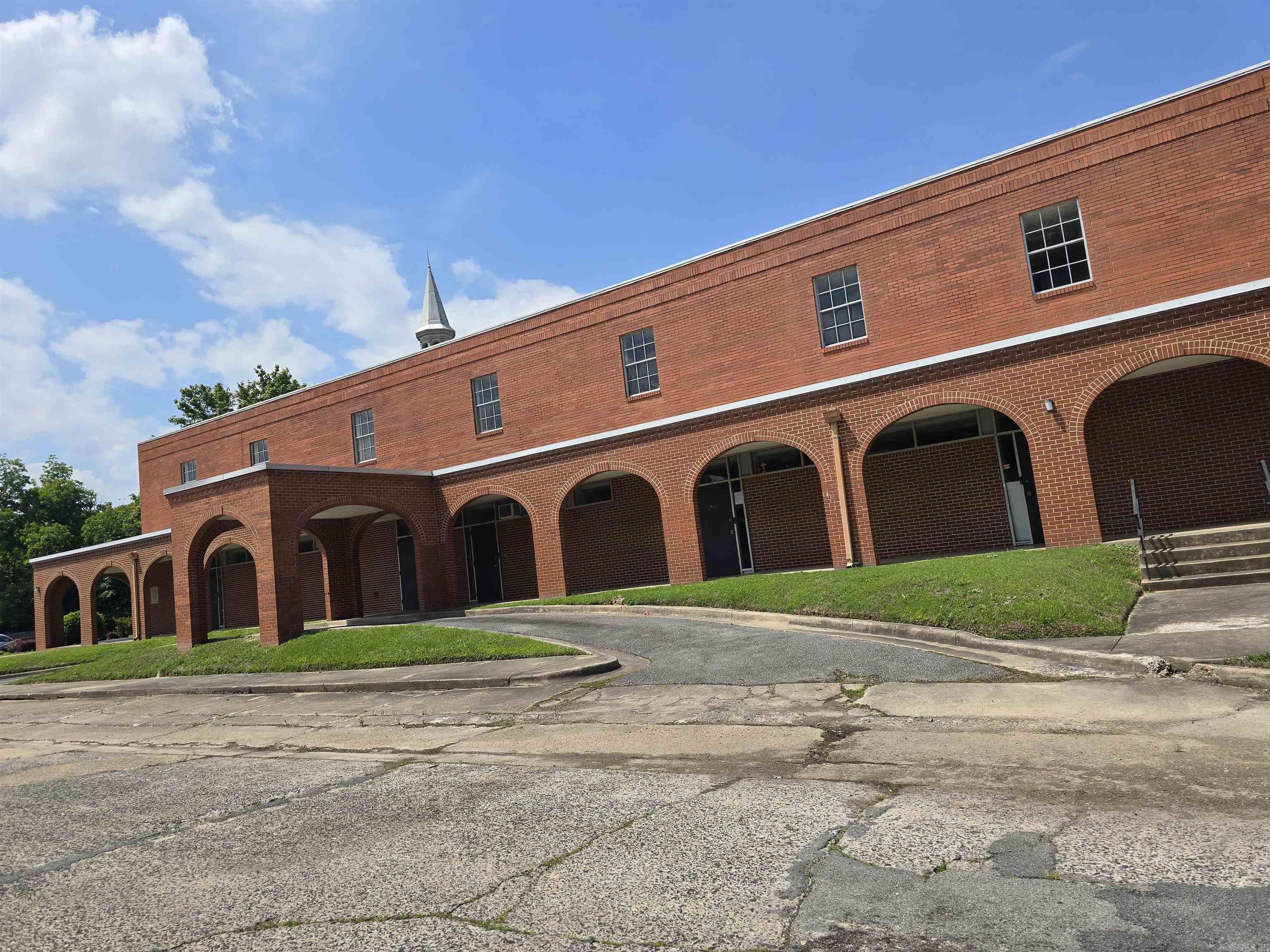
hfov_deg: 73.9
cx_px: 635
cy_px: 476
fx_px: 844
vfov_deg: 58.9
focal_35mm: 23
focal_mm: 6.3
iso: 12
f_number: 1.7
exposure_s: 1/1102
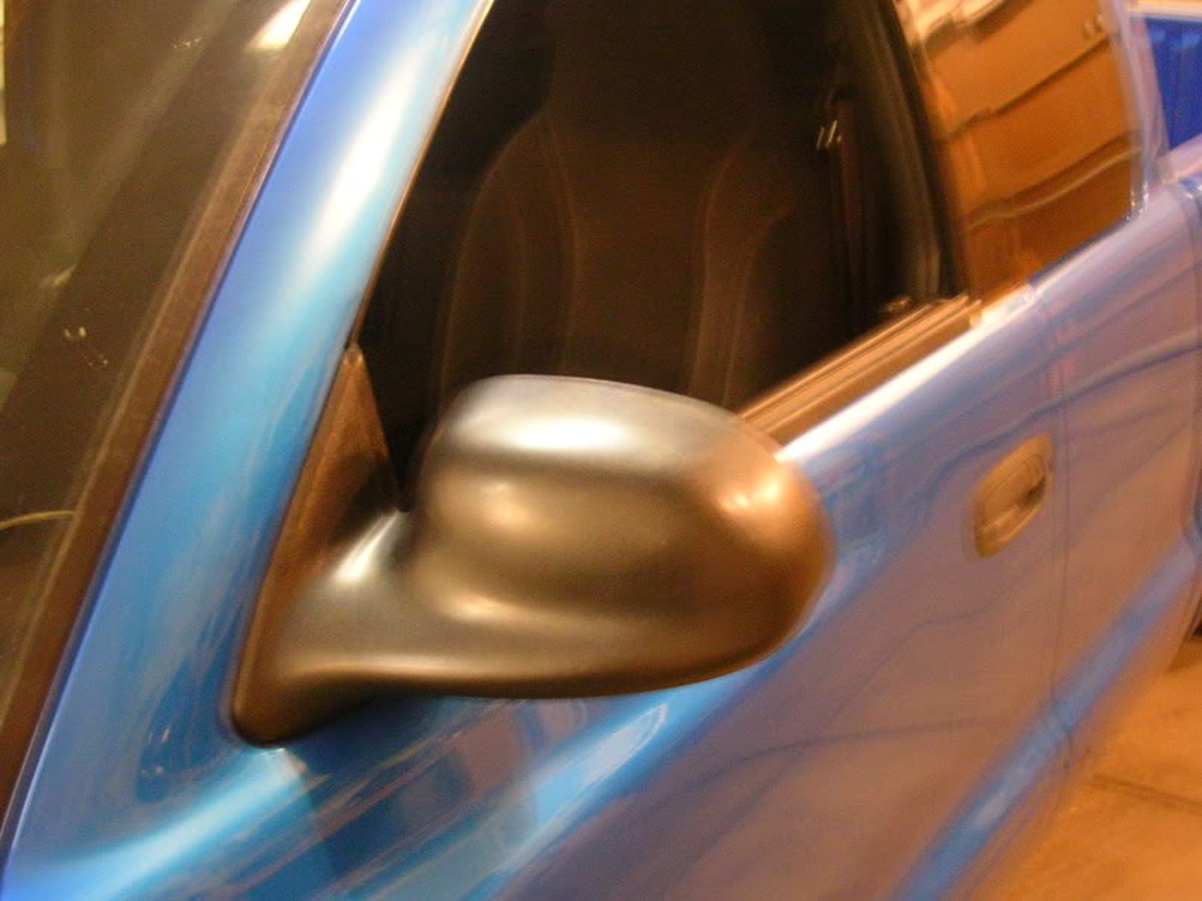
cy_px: 450
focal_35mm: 43
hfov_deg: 43.9
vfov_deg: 33.6
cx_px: 601
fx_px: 1493
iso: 200
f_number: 3
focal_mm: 6.6
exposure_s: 1/2.8
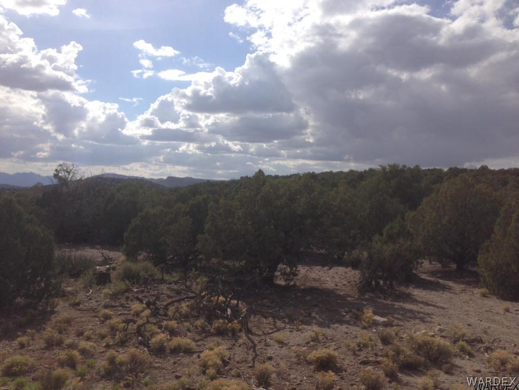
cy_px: 195
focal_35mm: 33
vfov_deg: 43.0
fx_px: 495
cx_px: 260
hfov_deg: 55.3
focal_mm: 4.13
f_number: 2.4
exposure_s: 1/3390
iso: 50
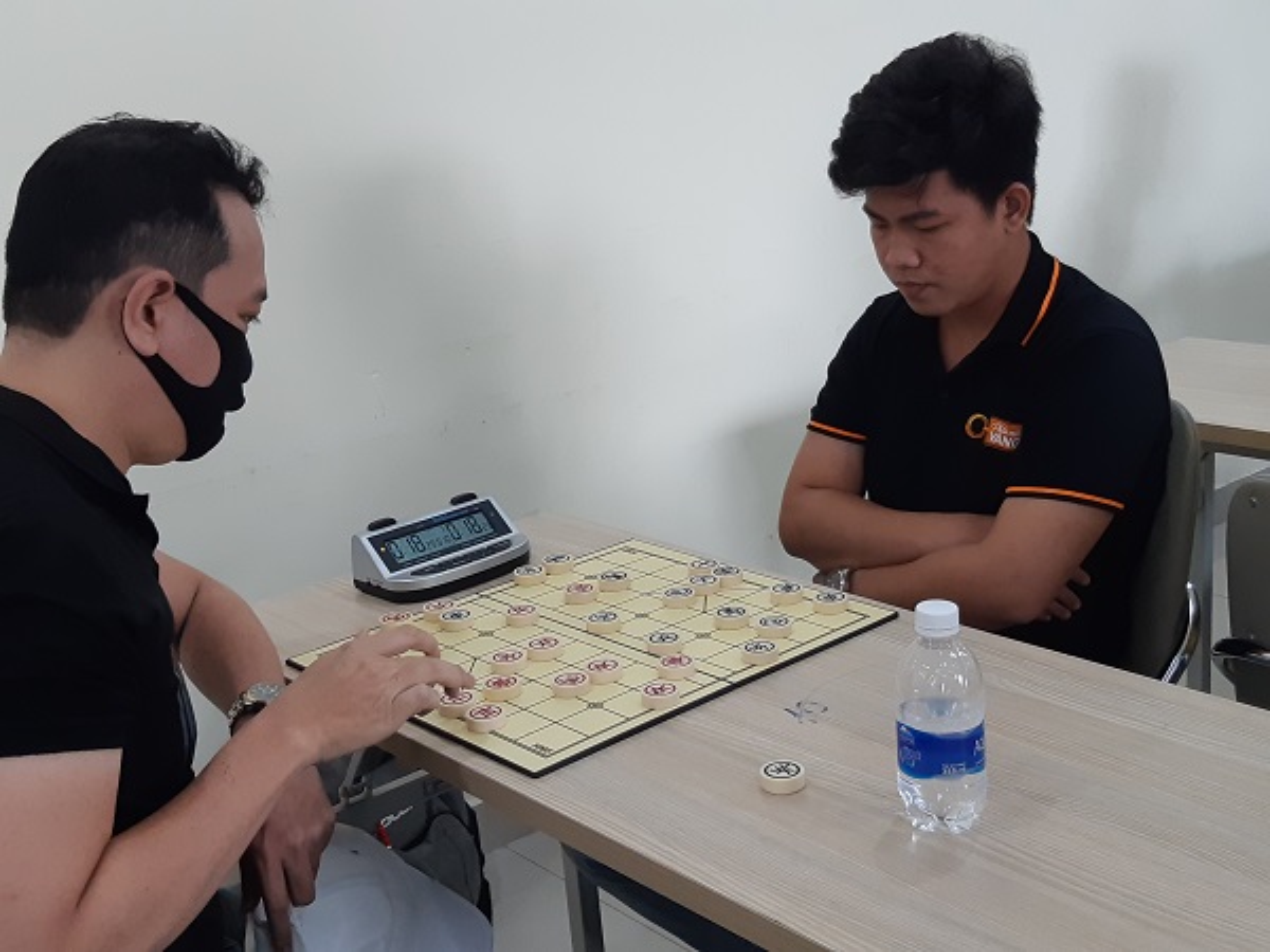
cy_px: 476
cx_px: 635
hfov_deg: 67.3
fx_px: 954
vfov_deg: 53.1
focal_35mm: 26
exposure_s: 1/50
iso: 125
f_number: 1.7
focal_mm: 3.93
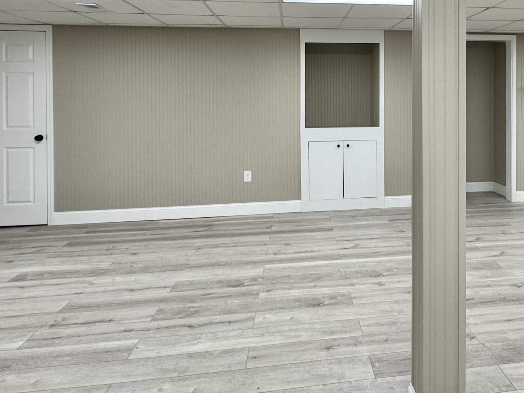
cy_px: 104
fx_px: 424
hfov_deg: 61.5
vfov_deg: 48.1
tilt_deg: -1.2
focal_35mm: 28
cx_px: 361
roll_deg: -0.4
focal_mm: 2.22
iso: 200
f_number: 2.2
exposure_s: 1/120
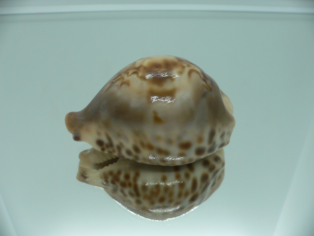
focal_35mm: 35
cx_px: 157
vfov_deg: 40.7
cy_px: 118
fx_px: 317
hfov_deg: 52.6
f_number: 2.8
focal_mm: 4.6
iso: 80
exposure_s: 1/60
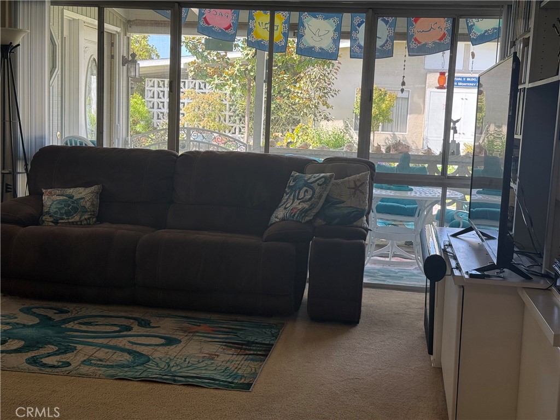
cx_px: 280
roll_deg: -2.7
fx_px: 777
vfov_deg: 30.3
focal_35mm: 48
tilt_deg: -6.4
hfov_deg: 39.7
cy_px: 210
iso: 50
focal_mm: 6.76
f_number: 1.78
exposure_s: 1/223
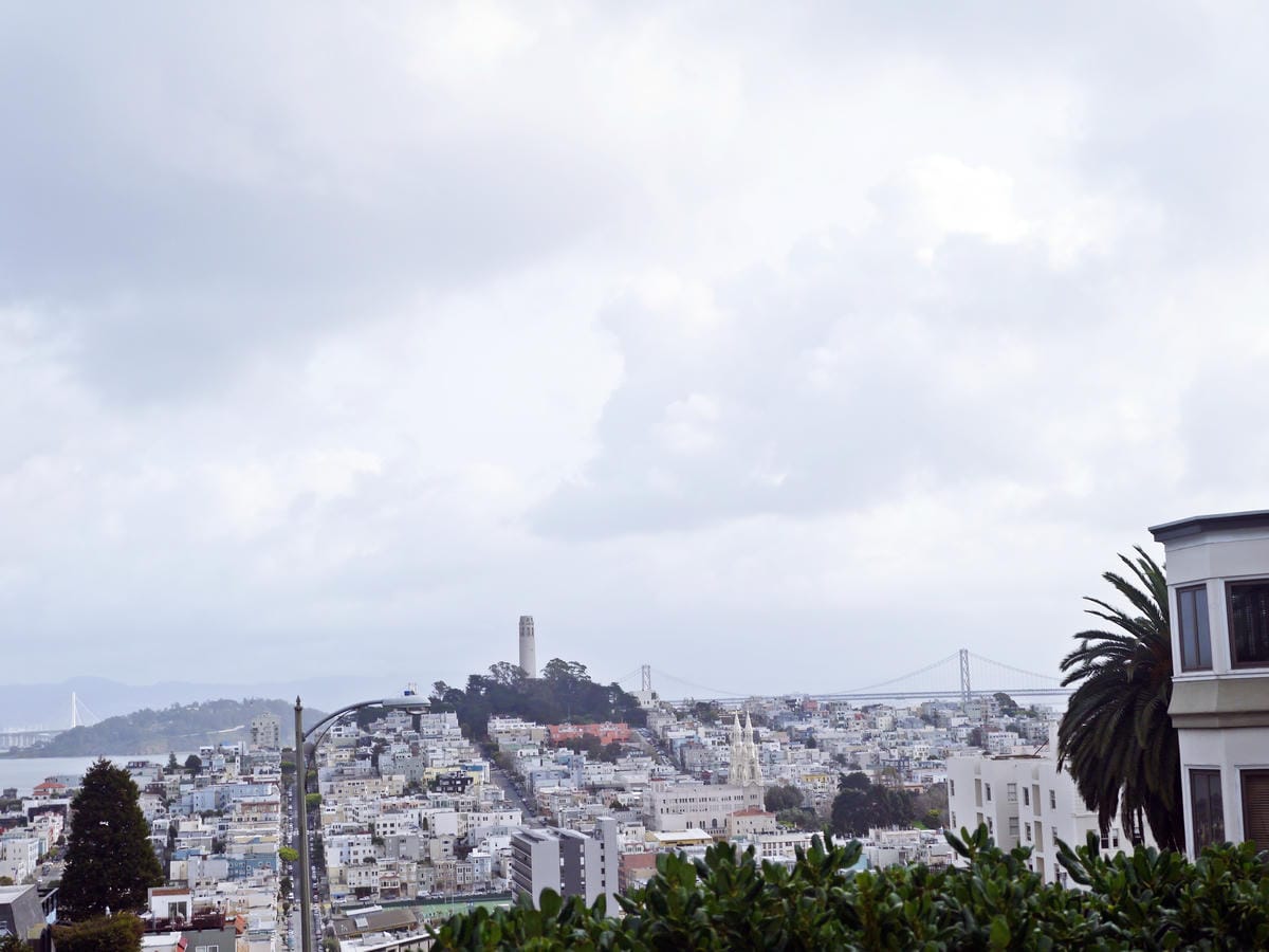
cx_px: 634
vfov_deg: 29.1
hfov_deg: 38.2
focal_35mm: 50
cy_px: 476
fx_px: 1833
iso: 160
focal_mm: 25
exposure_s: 1/400
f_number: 9
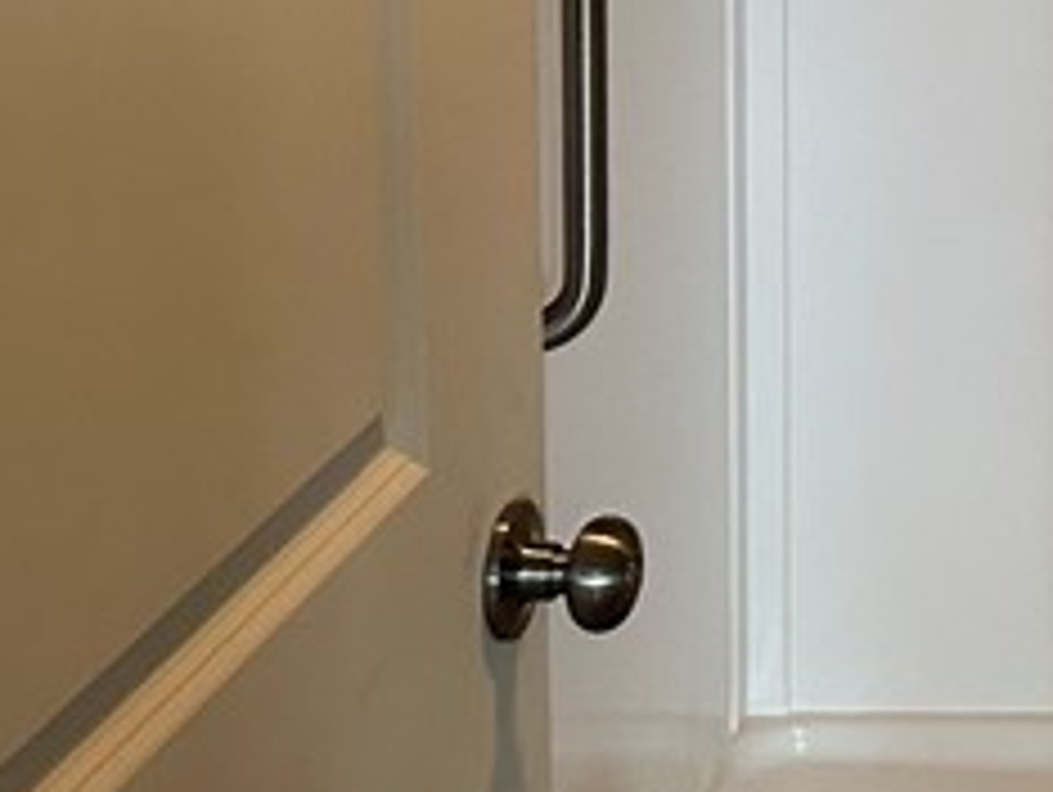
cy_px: -220
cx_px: 1647
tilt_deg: -8.6
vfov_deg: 13.6
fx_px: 3197
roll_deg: -2.2
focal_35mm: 105
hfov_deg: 16.7
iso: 400
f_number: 1.78
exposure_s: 1/60
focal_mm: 6.86
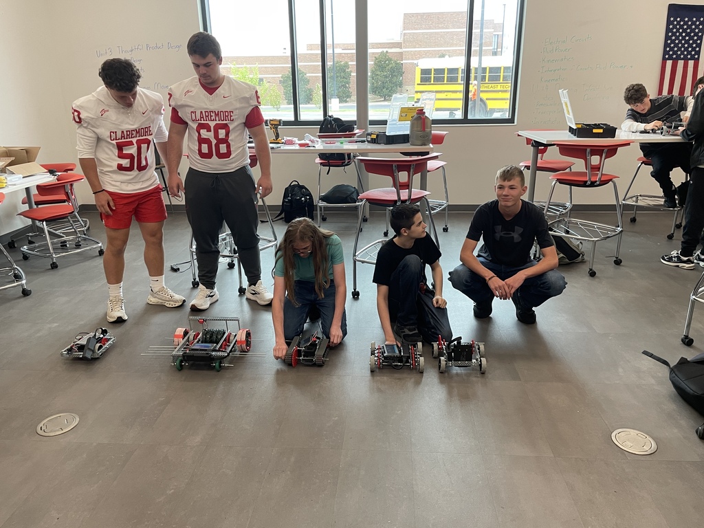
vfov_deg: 53.1
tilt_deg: -18.1
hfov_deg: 67.3
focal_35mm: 26
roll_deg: +1.4
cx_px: 352
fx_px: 529
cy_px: 264
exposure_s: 1/60
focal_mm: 4.2
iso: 100
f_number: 1.6
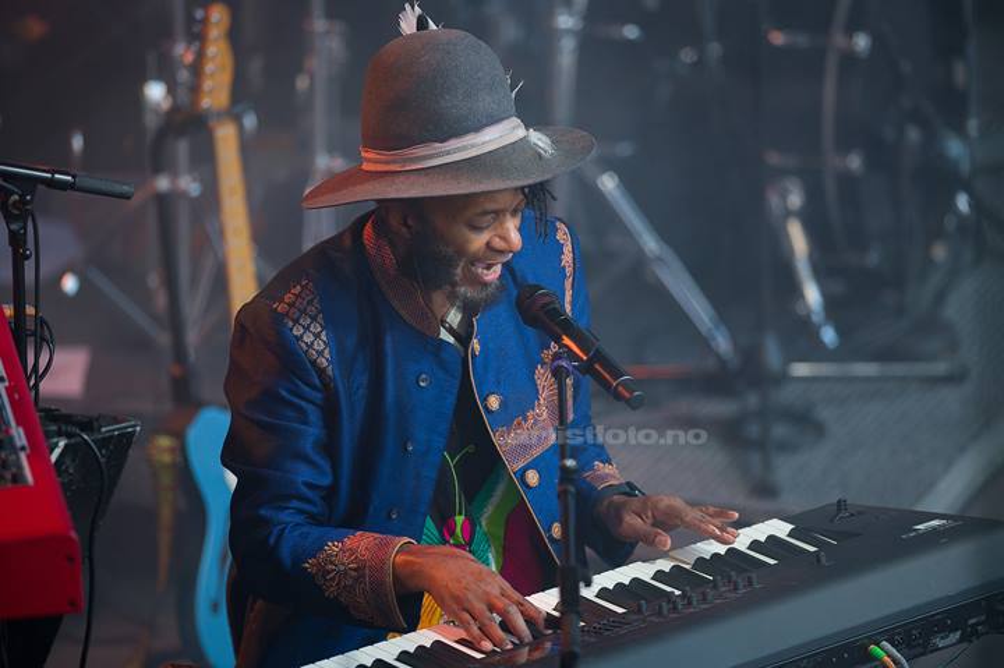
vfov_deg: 4.6
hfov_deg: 6.9
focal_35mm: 300
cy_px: 334
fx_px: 8361
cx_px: 502
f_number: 2.8
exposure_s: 1/1000
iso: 1250
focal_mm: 300
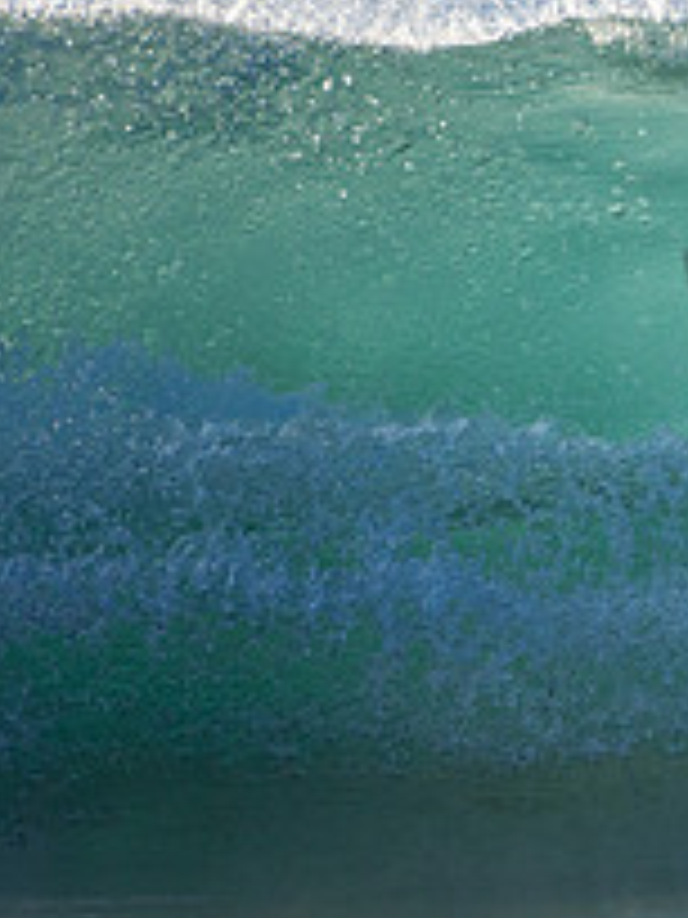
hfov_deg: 0.7
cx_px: 1147
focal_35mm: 2047
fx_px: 54246
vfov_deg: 1.0
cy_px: 281
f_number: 5.6
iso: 320
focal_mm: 500
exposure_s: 1/1250
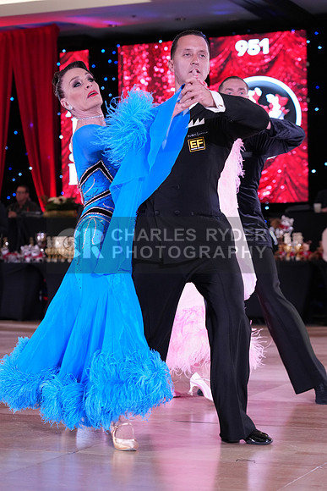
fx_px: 1185
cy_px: 246
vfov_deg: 23.4
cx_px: 164
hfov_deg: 15.7
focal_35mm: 87
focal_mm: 87
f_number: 4.5
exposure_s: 1/250
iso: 2500
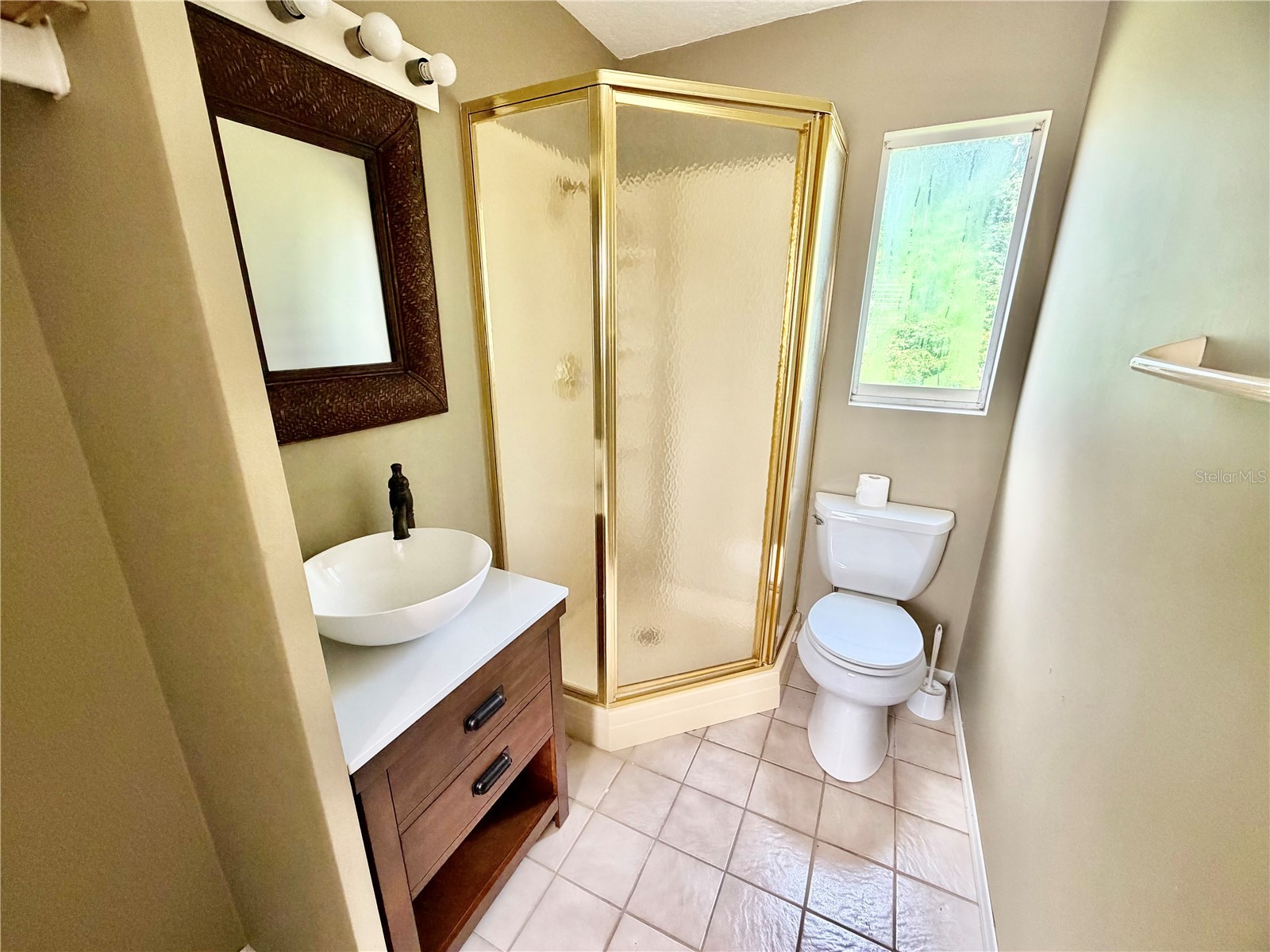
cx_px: 635
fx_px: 514
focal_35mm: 14
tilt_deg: -17.0
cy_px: 476
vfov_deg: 85.7
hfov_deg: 102.1
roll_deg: +0.2
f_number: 2.2
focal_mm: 2.22
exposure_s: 1/98
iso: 320
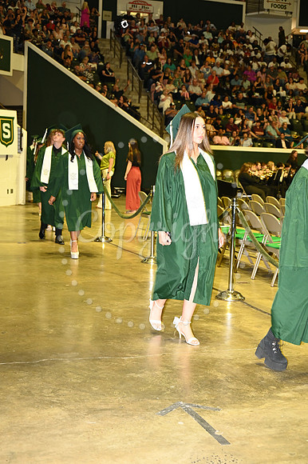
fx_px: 694
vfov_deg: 36.9
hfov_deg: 25.0
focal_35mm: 54
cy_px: 232
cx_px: 154
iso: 1600
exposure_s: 1/60
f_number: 5.6
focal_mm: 54
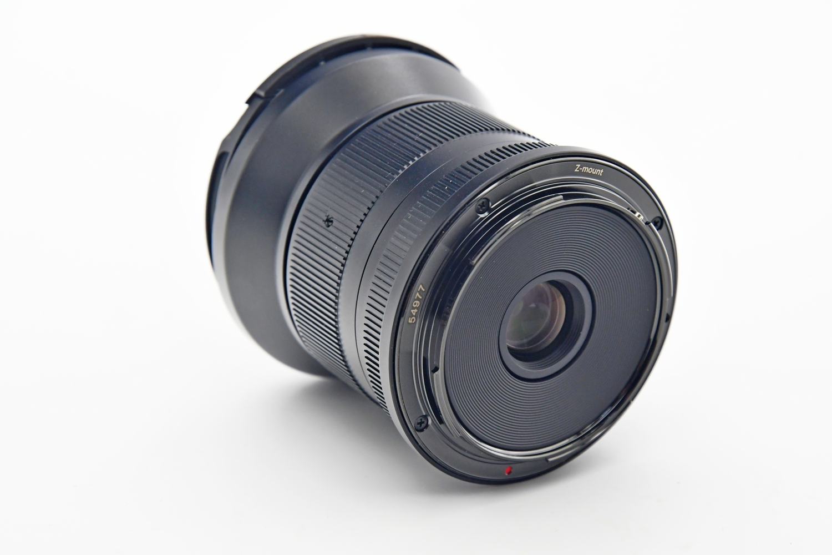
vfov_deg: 11.4
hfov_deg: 17.1
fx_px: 2773
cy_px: 278
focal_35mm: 120
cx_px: 416
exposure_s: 1/125
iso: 1250
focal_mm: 80
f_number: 8
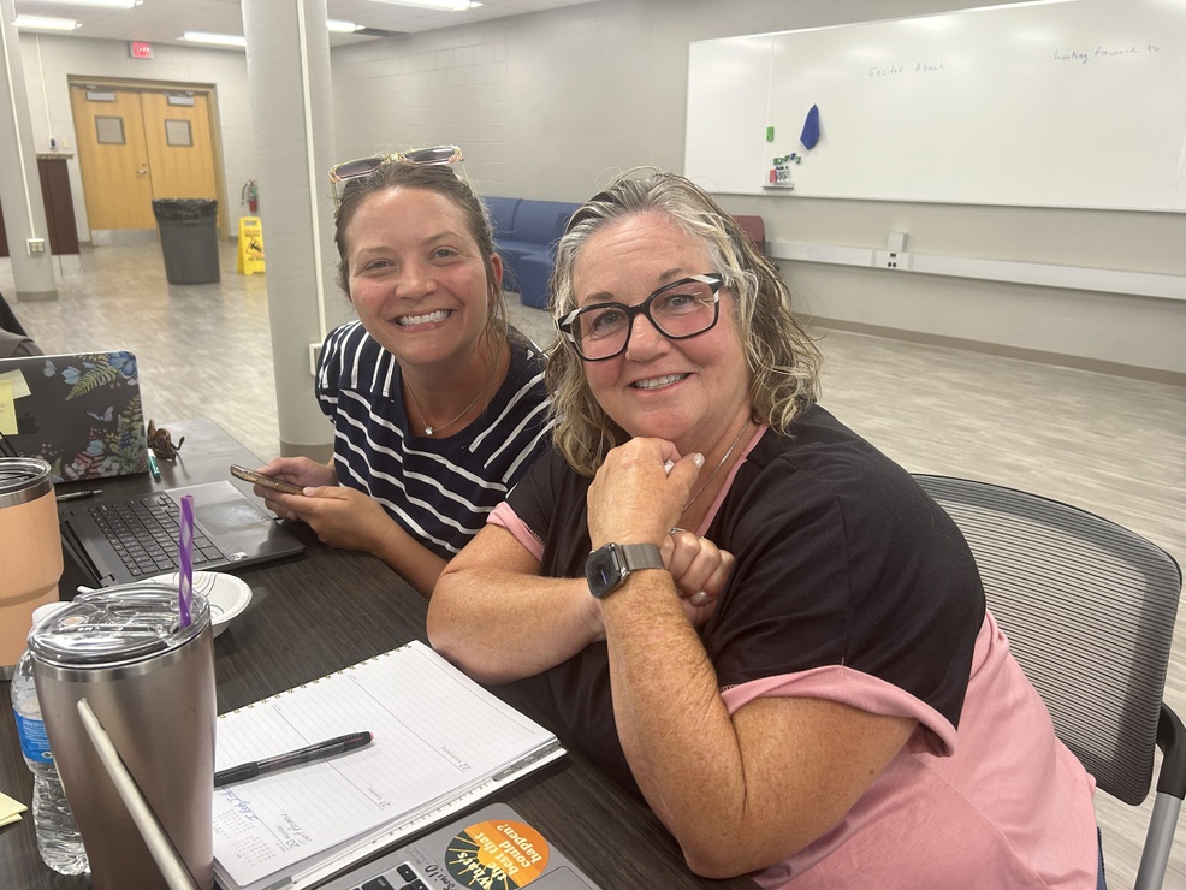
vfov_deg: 51.4
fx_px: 925
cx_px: 586
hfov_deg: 65.3
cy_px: 457
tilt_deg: -17.7
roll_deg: -0.7
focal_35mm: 27
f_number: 1.5
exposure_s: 1/100
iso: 80
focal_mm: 5.7
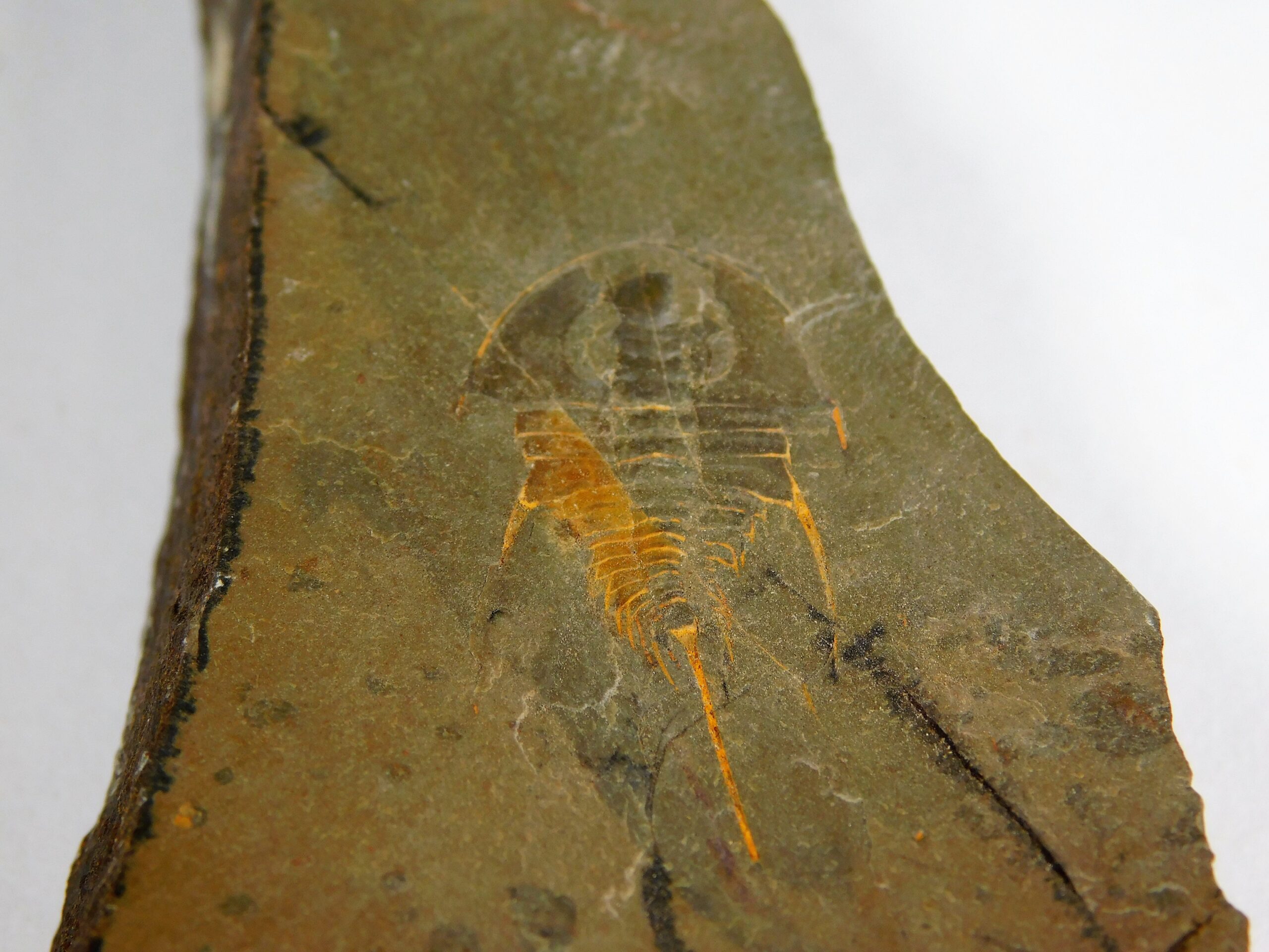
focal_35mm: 99
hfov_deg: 19.8
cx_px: 634
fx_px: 3629
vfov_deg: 14.9
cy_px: 476
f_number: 4.6
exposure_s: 1/160
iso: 125
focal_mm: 17.6
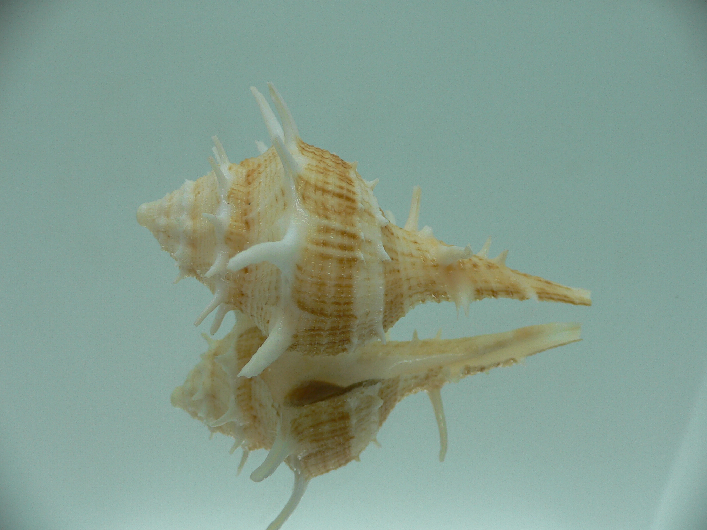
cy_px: 265
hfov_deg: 52.6
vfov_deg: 40.7
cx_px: 354
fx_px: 715
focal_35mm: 35
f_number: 2.8
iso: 80
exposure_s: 1/80
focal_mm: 4.6
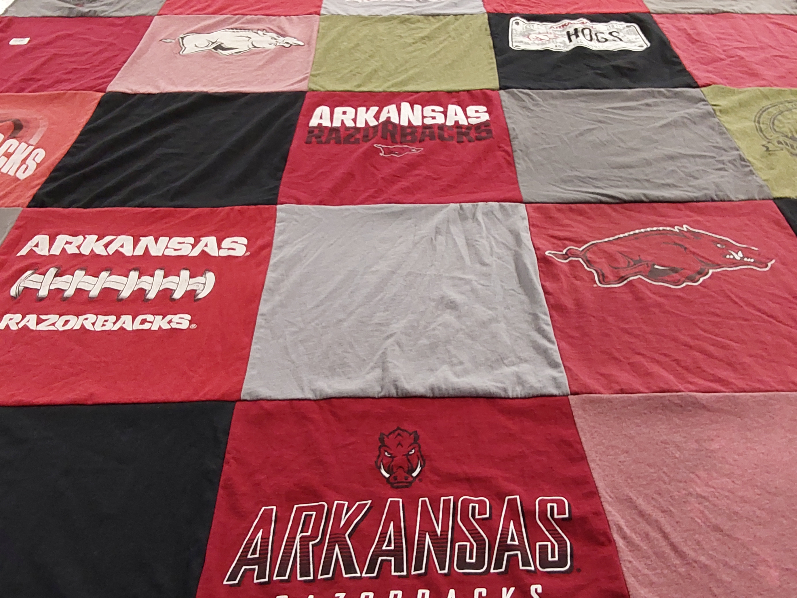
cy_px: 290
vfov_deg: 42.9
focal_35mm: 33
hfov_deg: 55.4
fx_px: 760
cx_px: 401
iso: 200
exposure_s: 1/60
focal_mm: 2.91
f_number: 1.9
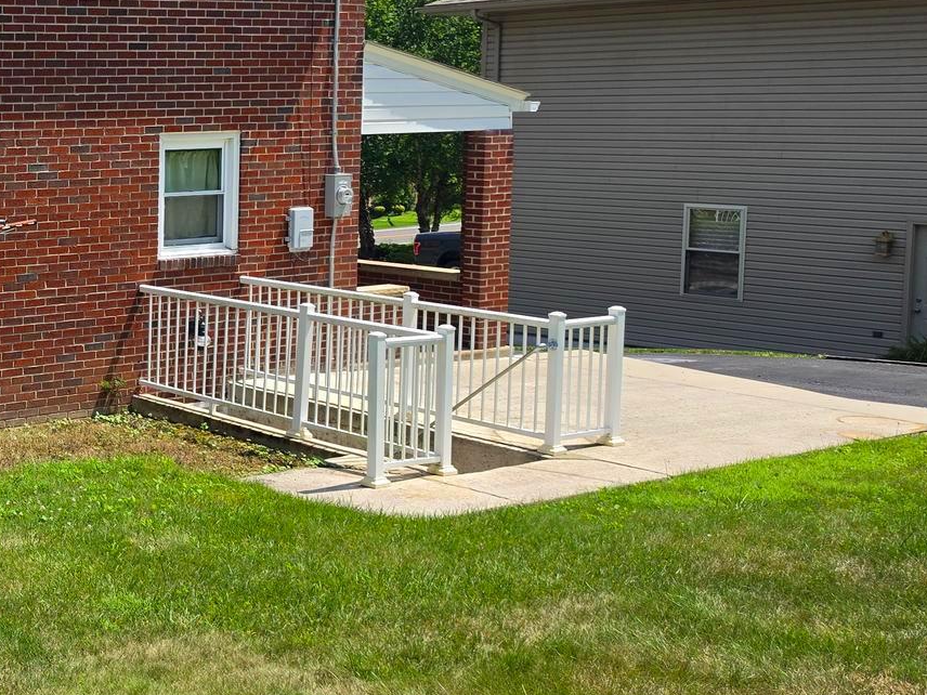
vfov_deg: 26.5
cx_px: -168
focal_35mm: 55
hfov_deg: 30.1
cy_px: 273
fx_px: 1473
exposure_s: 1/4887
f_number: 1.4
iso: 64
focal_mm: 6.5
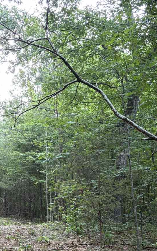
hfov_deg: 17.8
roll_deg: +2.8
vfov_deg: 27.2
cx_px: 45
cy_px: 225
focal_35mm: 73
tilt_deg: +2.4
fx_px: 500
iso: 125
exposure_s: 1/122
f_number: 1.6
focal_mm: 5.96
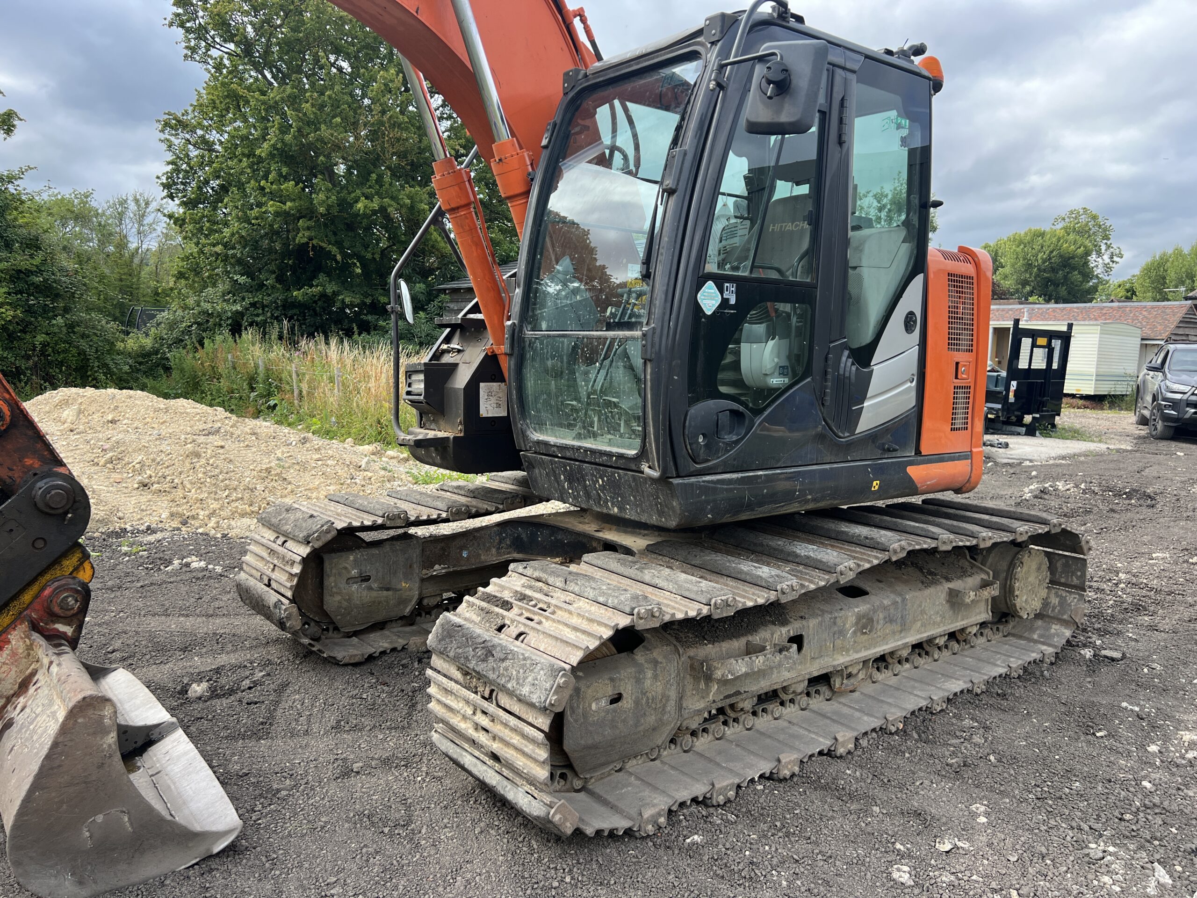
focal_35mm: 26
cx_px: 598
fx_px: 899
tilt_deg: -3.3
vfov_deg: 53.1
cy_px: 449
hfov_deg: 67.3
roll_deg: -1.3
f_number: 1.5
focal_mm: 5.7
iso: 50
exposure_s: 1/1058
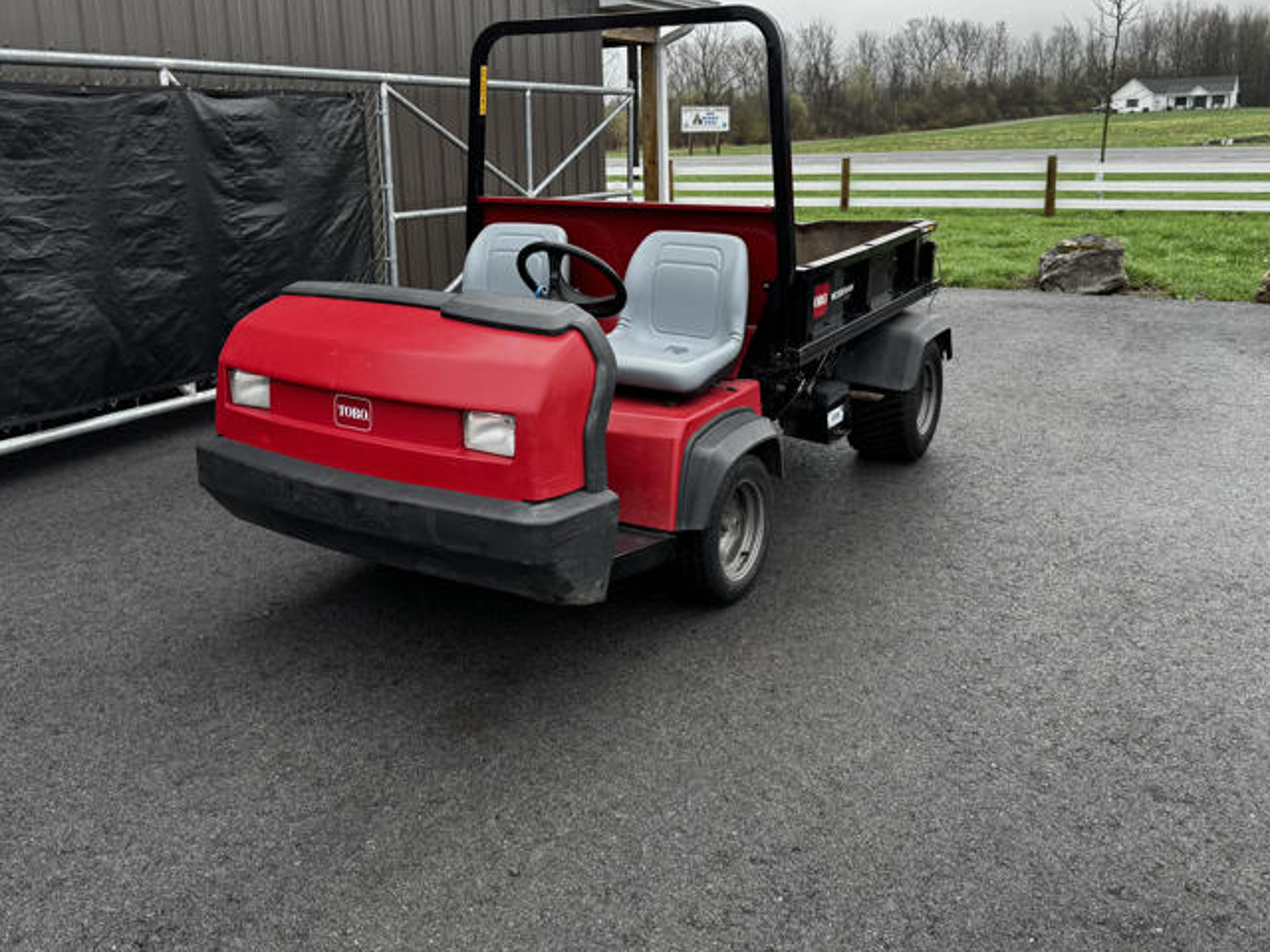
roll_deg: +1.4
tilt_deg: -12.9
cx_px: 583
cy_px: 363
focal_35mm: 30
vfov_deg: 46.4
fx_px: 1101
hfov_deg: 59.9
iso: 80
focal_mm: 6.76
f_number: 1.78
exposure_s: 1/888
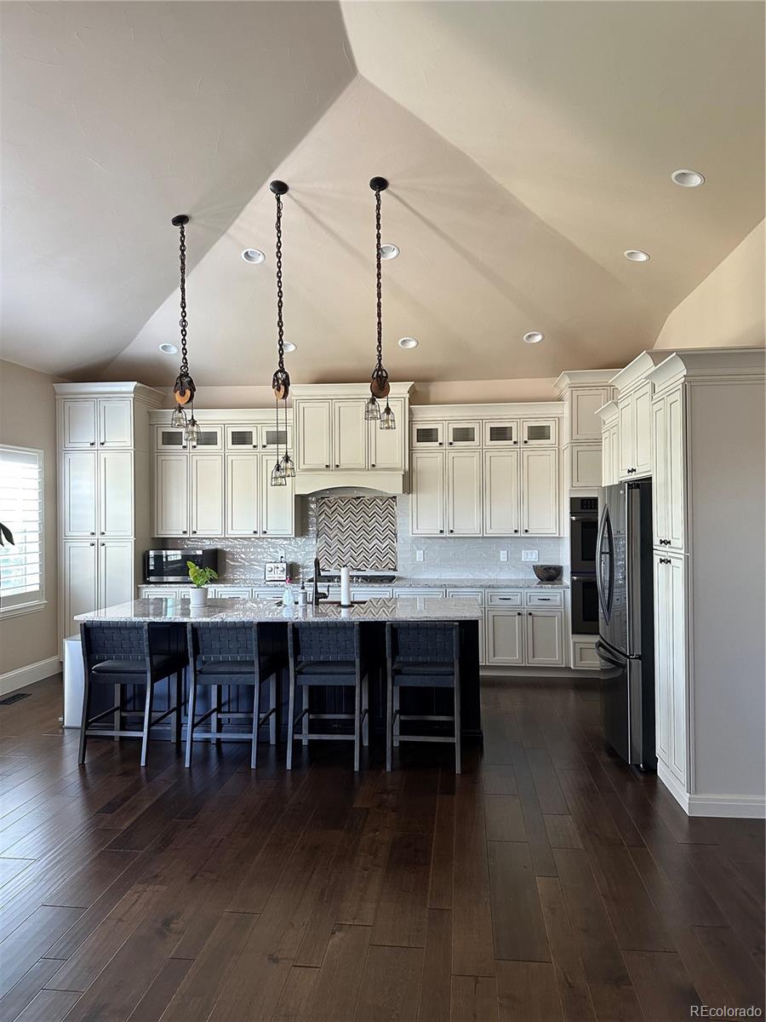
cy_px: 511
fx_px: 708
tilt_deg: +0.9
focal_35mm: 24
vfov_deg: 71.6
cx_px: 383
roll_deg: -0.5
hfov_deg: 56.8
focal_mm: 6.86
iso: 250
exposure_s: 1/65
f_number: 1.78
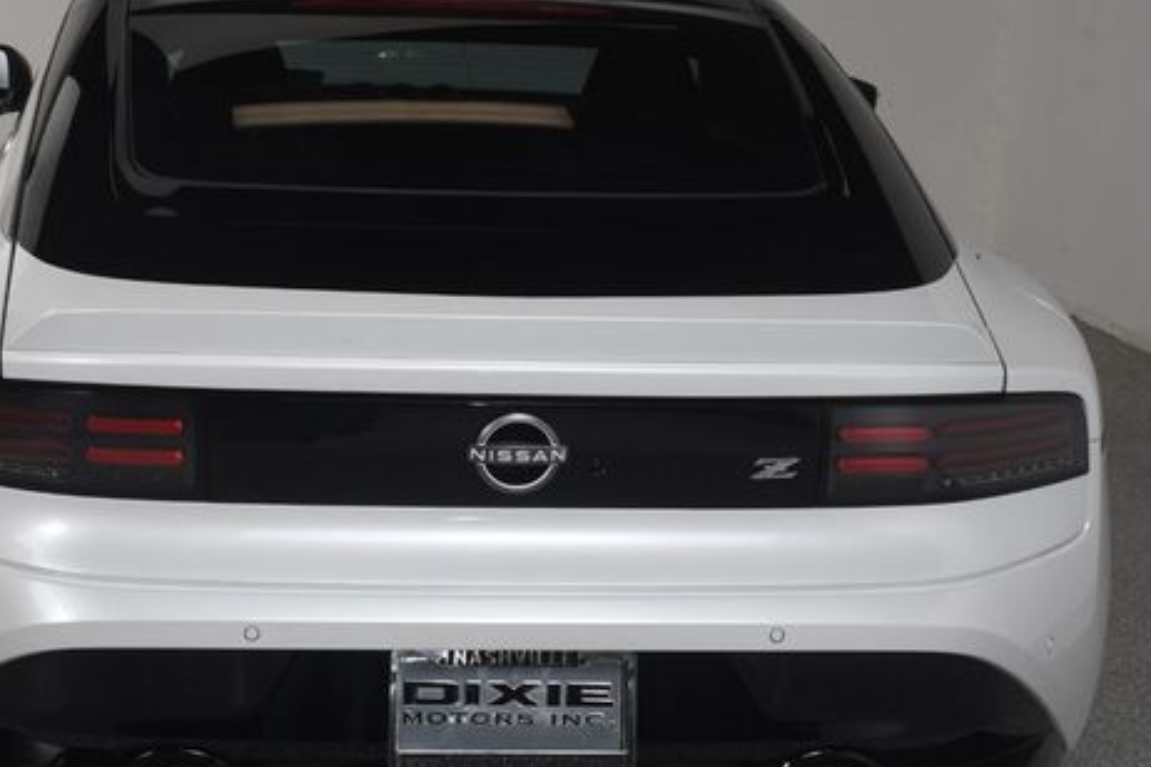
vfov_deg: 18.9
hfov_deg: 28.0
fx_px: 2302
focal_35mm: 72
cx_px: 458
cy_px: 411
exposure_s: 1/160
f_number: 13
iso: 100
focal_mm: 35
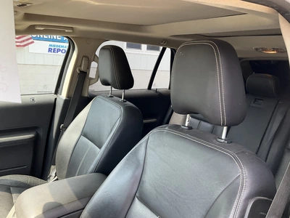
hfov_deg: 61.7
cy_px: 109
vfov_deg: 48.2
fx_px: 243
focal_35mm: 29
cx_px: 145
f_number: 1.8
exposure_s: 1/136
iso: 32
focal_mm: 3
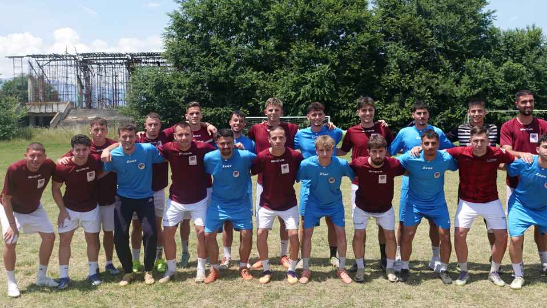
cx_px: 292
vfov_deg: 28.4
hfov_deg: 48.3
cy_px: 153
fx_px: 609
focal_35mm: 42
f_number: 2.8
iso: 125
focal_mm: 12.27
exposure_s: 1/1600
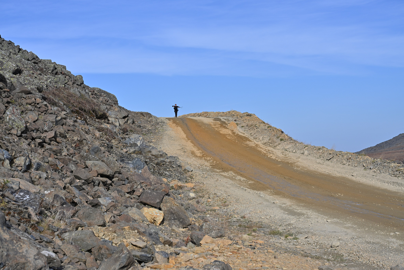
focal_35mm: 70
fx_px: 786
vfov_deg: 19.5
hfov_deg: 28.8
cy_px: 135
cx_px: 202
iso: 100
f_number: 6.3
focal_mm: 70
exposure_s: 1/800
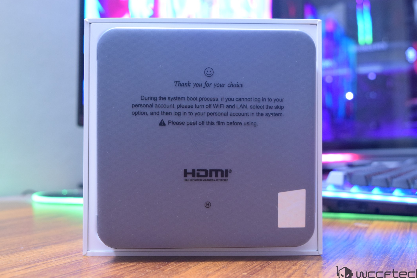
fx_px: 568
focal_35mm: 49
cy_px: 140
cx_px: 211
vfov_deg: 27.5
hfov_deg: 40.3
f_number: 7.1
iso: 1600
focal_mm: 32
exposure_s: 1/8
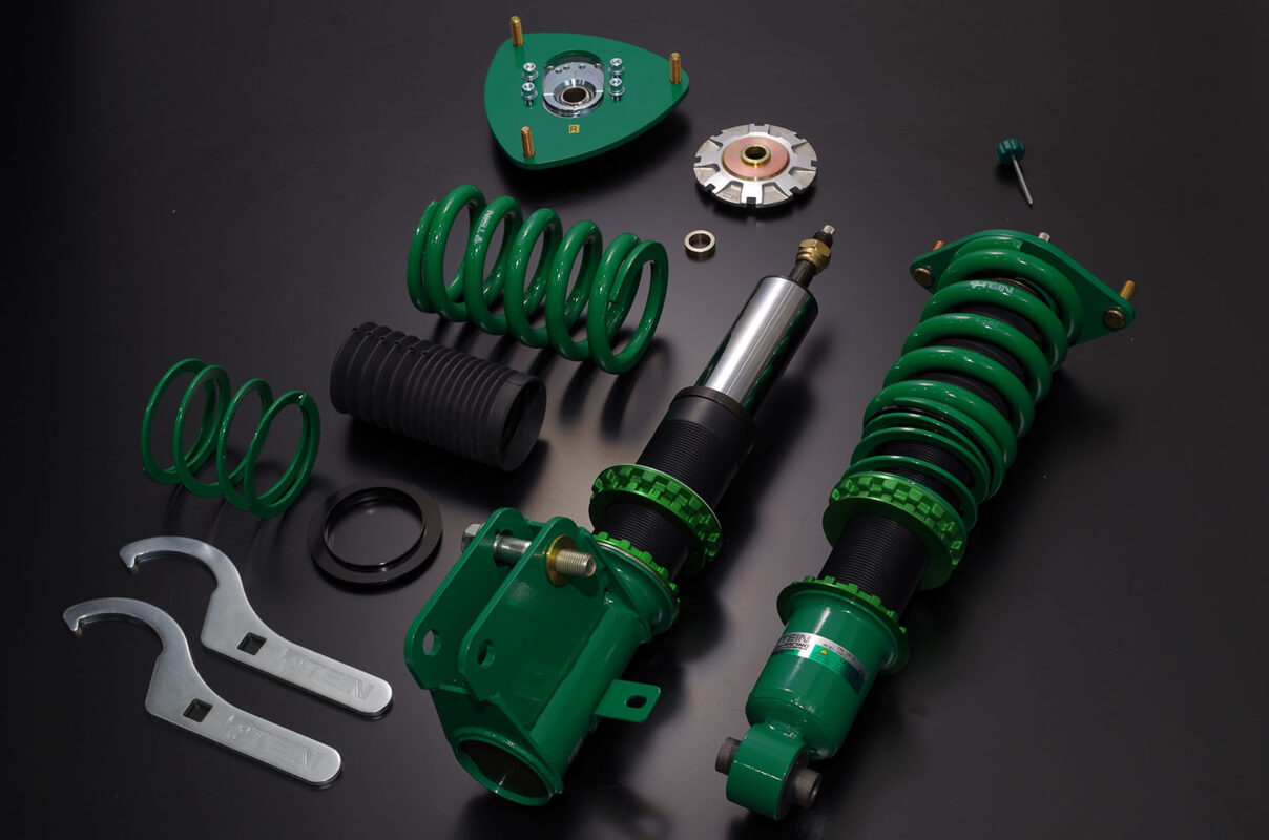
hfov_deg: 35.1
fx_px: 2005
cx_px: 634
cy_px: 420
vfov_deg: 23.7
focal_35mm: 57
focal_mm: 37.5
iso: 100
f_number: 8
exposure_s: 1/30
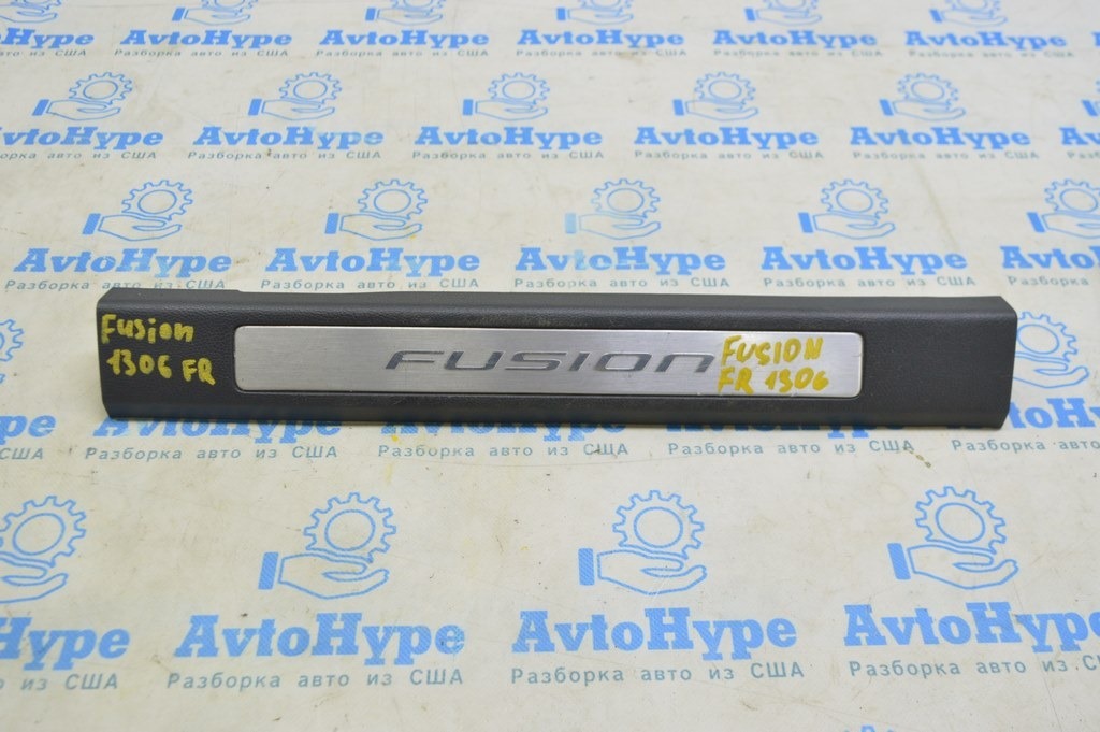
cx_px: 550
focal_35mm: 36
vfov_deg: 36.8
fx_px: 1099
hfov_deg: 53.2
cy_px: 366
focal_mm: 24
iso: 400
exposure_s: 1/20
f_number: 5.6
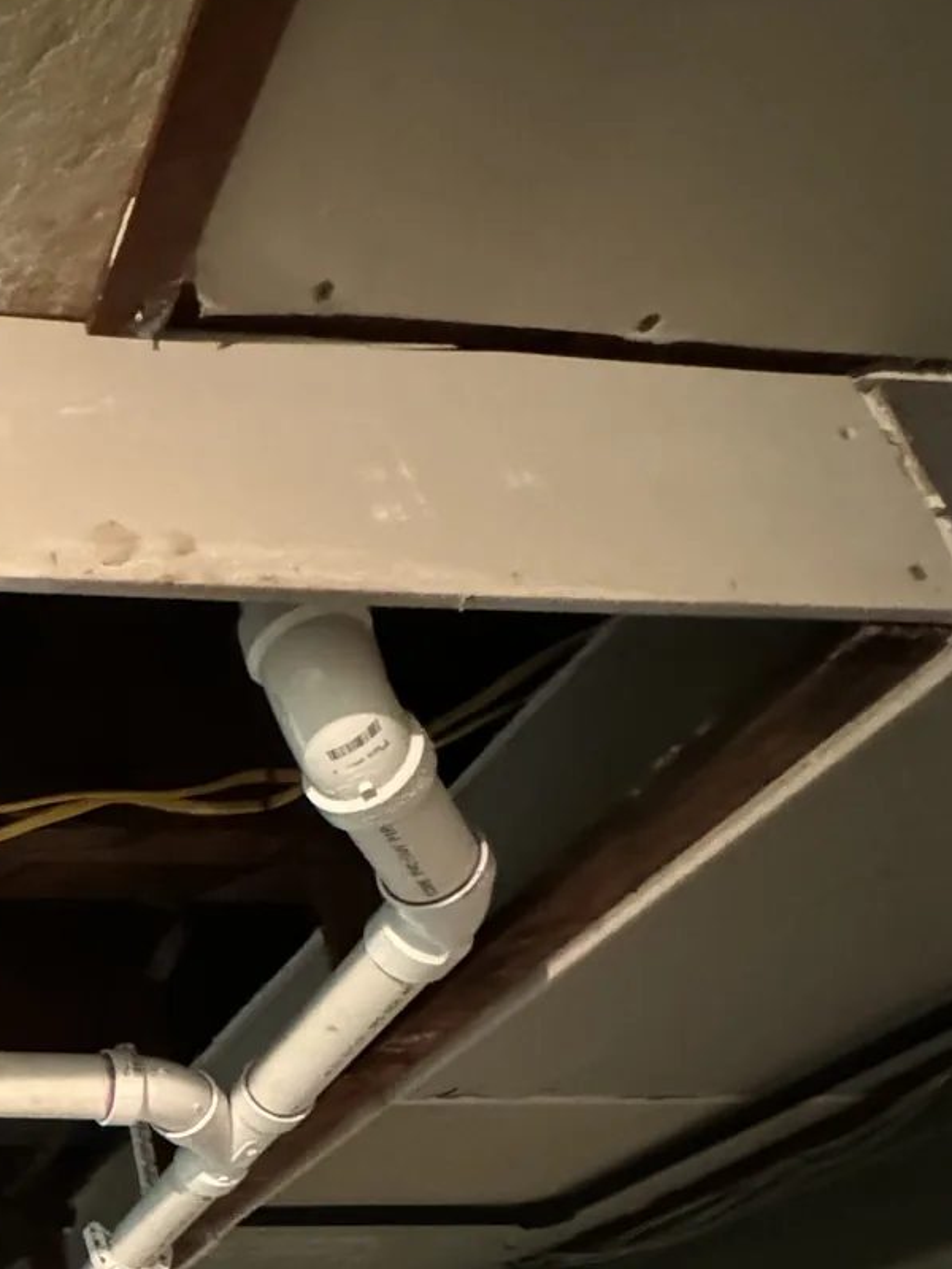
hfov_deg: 32.5
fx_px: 1283
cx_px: -230
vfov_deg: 46.5
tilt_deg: +21.8
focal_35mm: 35
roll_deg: +4.0
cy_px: 1182
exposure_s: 1/30
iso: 1250
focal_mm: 2.2
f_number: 2.2
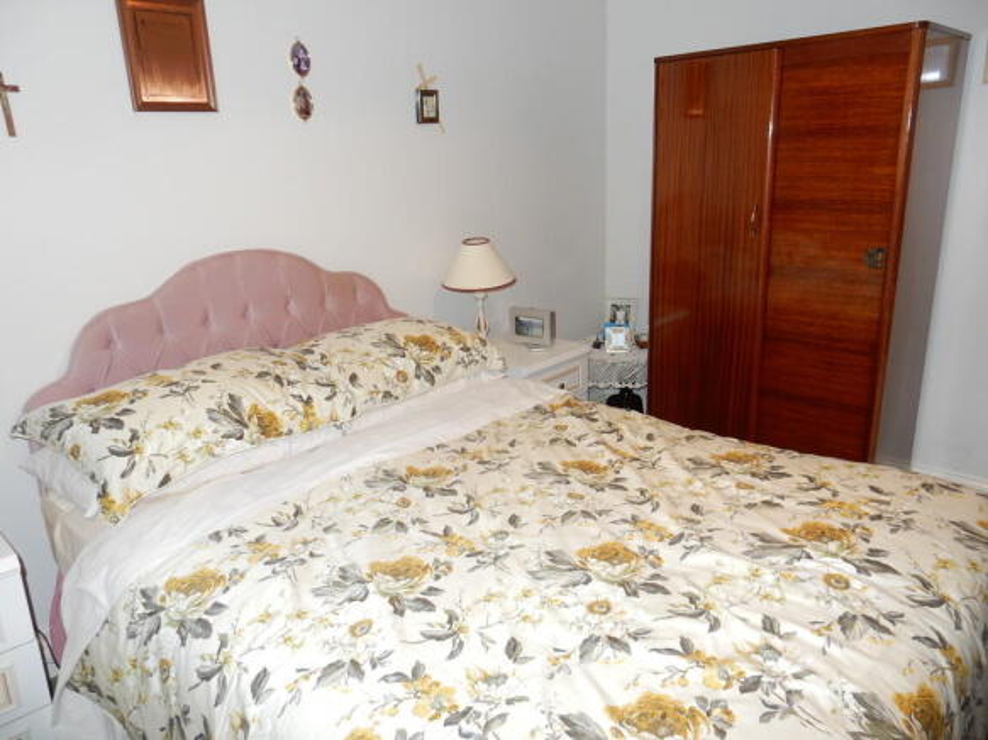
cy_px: 370
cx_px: 494
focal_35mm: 25
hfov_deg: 69.4
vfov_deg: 54.9
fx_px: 713
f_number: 3.7
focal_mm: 4.5
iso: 250
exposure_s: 1/30
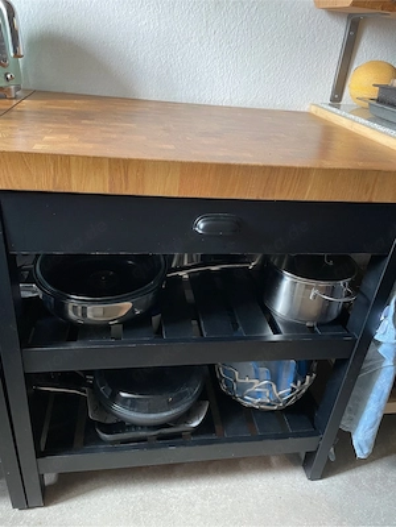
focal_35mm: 26
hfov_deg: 53.1
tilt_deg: -29.3
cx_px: 198
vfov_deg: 67.3
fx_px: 397
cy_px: 264
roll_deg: -5.4
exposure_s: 1/50
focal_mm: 4.2
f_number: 1.6
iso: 400
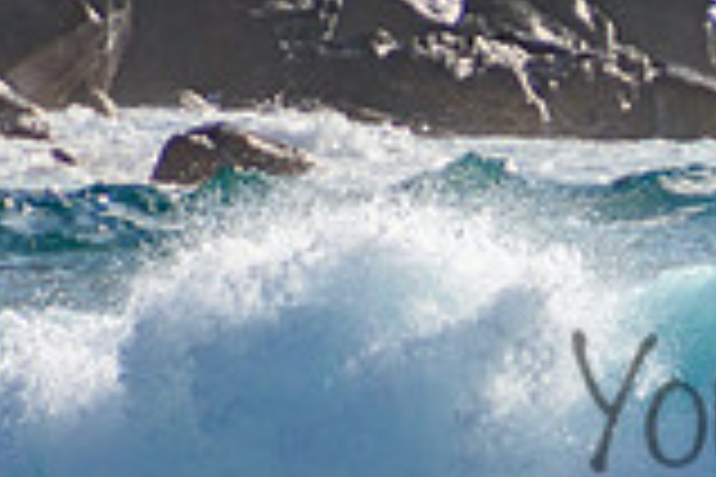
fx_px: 43553
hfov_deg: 0.9
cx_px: 1036
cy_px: 362
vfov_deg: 0.6
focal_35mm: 2190
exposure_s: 1/2000
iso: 250
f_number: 5.6
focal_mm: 400
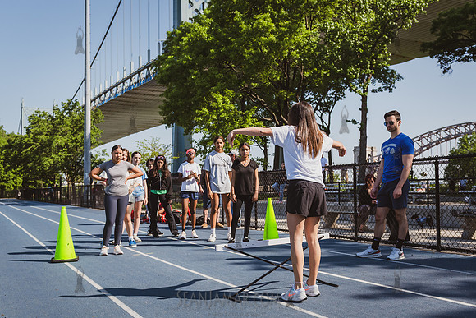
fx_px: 498
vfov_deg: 35.3
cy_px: 176
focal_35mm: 38
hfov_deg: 51.1
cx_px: 246
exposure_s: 1/3200
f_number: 4
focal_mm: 32
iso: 400
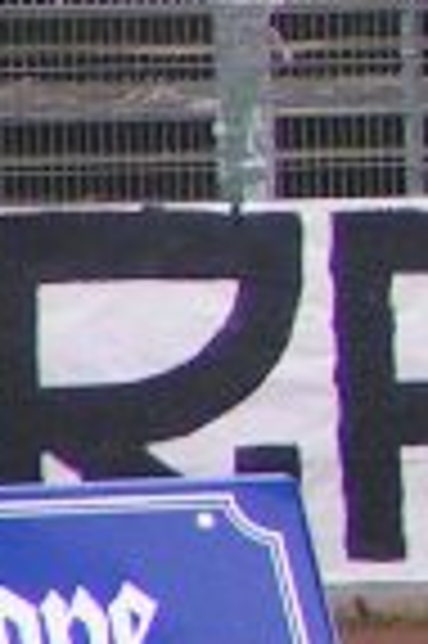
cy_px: -117
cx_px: 1410
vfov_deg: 0.9
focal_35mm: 2211
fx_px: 39522
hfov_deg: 0.6
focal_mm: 58
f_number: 3.5
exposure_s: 1/500
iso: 125
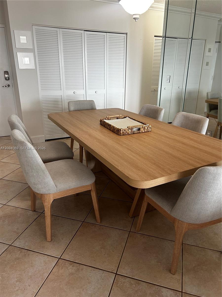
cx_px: 111
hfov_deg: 53.1
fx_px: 222
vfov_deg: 67.3
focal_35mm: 26
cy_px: 148
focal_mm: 5.7
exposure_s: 1/120
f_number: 1.5
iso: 125
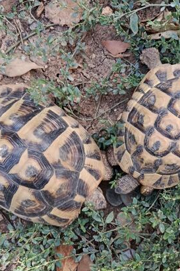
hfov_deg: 34.1
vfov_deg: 49.3
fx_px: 293
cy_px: 159
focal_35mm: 39
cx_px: 102
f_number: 1.7
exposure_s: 1/100
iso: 224
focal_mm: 5.24
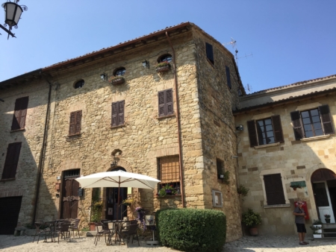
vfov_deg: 48.3
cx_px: 168
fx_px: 282
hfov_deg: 61.6
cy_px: 126
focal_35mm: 29
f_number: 2.2
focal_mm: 4.15
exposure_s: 1/1241
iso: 25
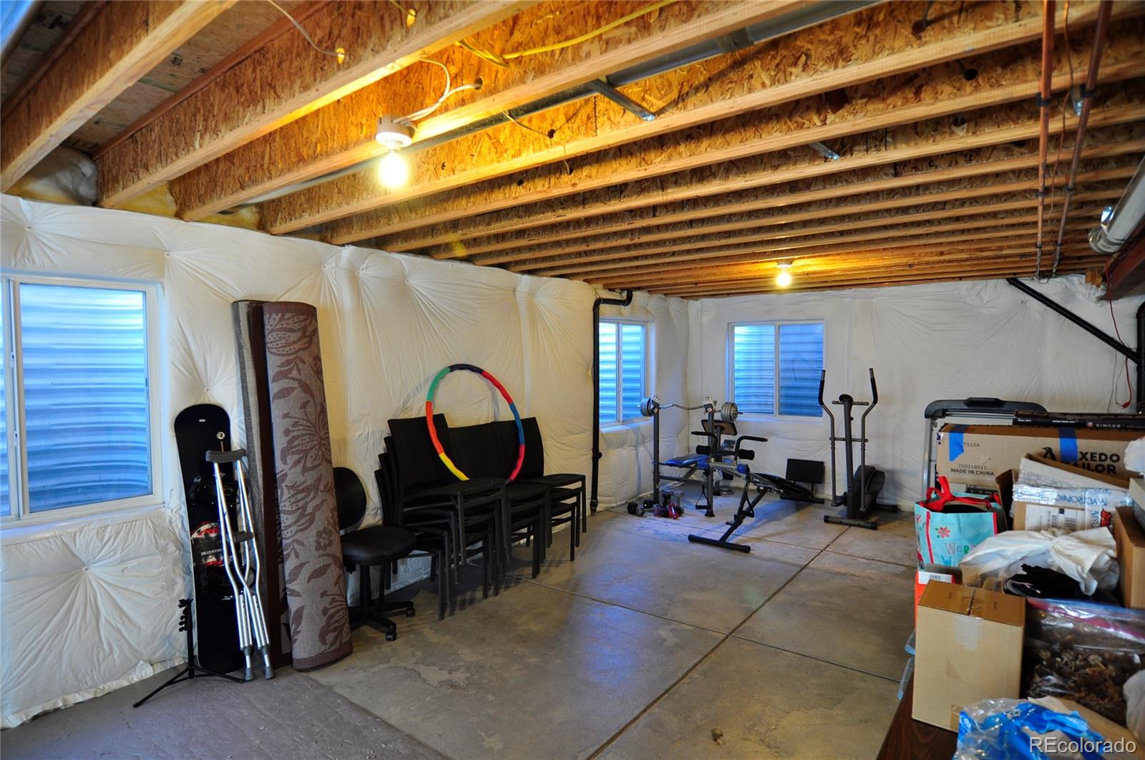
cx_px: 572
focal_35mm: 18
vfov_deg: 67.2
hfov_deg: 90.1
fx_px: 572
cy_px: 380
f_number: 4
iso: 200
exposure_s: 1/6
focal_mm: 12
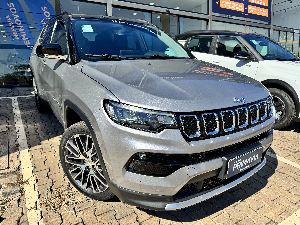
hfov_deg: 71.6
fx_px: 208
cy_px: 112
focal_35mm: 24
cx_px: 150
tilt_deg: -8.9
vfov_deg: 56.8
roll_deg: +1.7
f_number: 1.78
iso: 80
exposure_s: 1/3597
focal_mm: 6.76
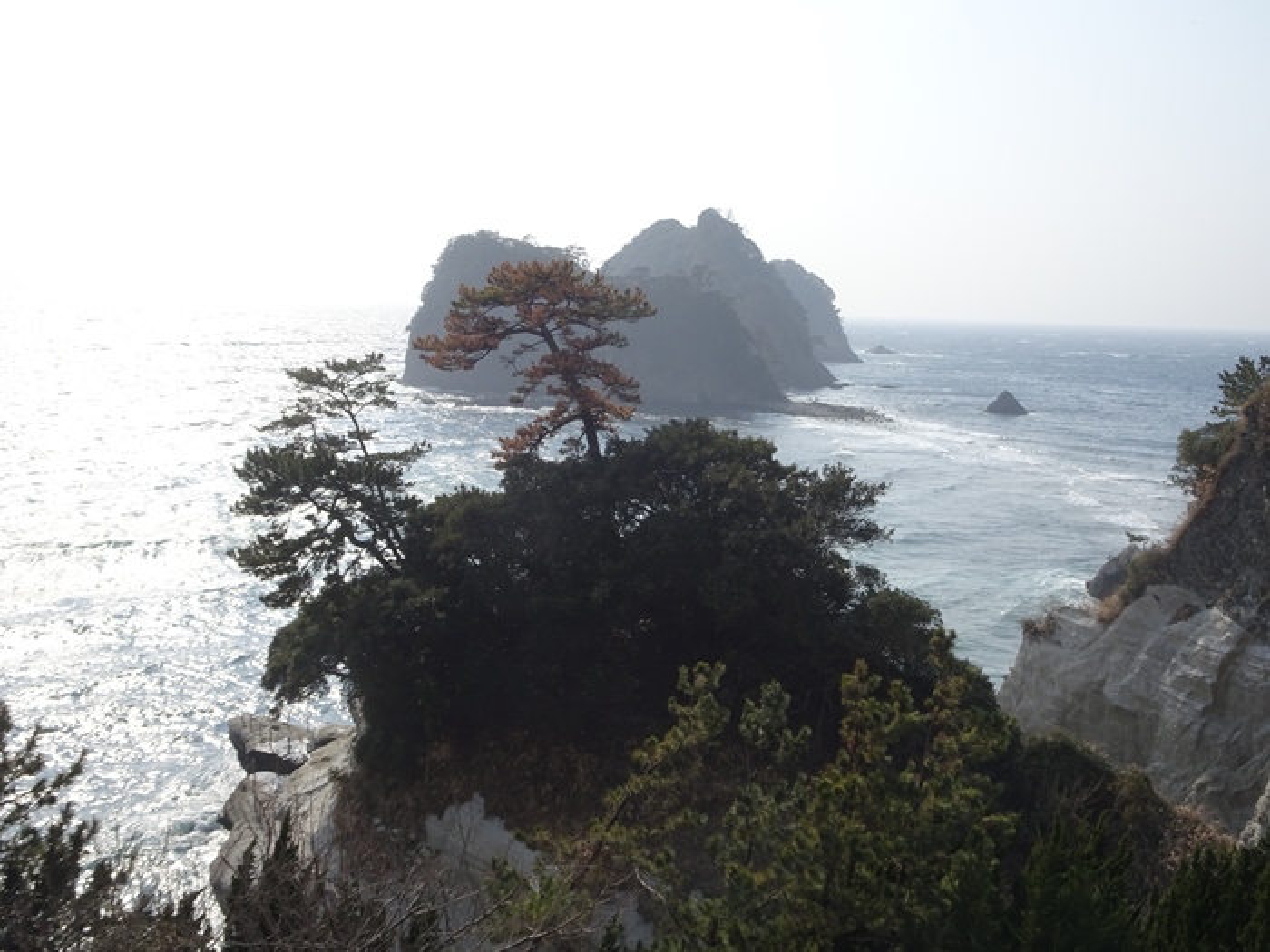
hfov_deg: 49.0
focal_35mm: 38
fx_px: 1394
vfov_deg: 37.7
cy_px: 476
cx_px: 635
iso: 80
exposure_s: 1/800
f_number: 4
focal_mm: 6.56
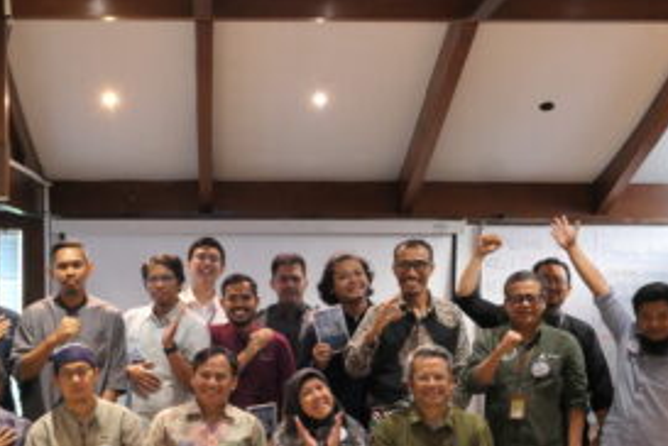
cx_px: 242
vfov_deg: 24.4
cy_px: 325
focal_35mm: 55
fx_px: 1020
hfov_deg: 36.0
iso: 1600
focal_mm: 11.1
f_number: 5
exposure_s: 1/20
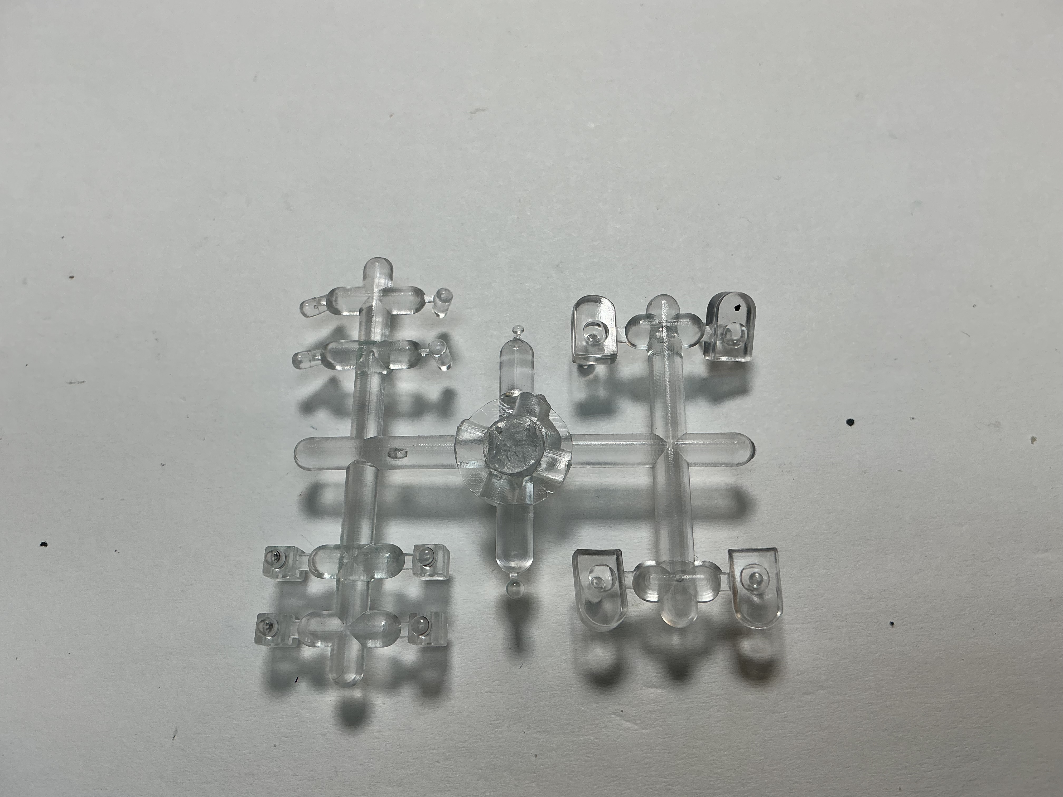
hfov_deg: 61.7
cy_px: 398
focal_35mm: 29
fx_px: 891
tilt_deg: -69.5
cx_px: 532
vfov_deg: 48.2
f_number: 1.8
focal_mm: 3
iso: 25
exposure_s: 1/324
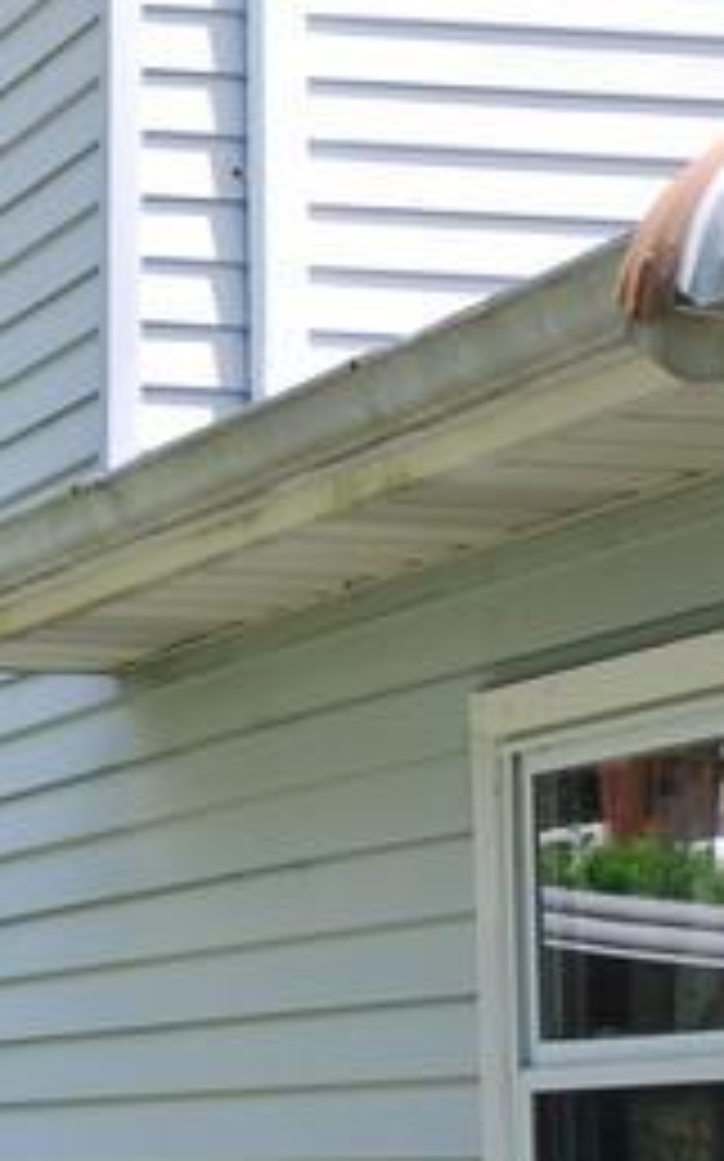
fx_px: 4614
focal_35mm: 146
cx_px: -944
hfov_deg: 8.3
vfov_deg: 14.3
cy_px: 504
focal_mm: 24
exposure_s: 1/250
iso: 100
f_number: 8
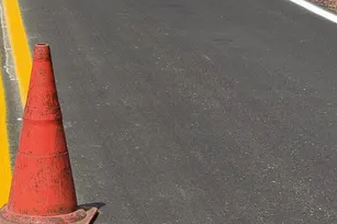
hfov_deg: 14.4
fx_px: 1309
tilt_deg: -14.9
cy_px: 48
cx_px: -4
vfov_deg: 9.8
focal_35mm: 140
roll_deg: -0.8
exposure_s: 1/4878
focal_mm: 6.76
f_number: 1.78
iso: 64
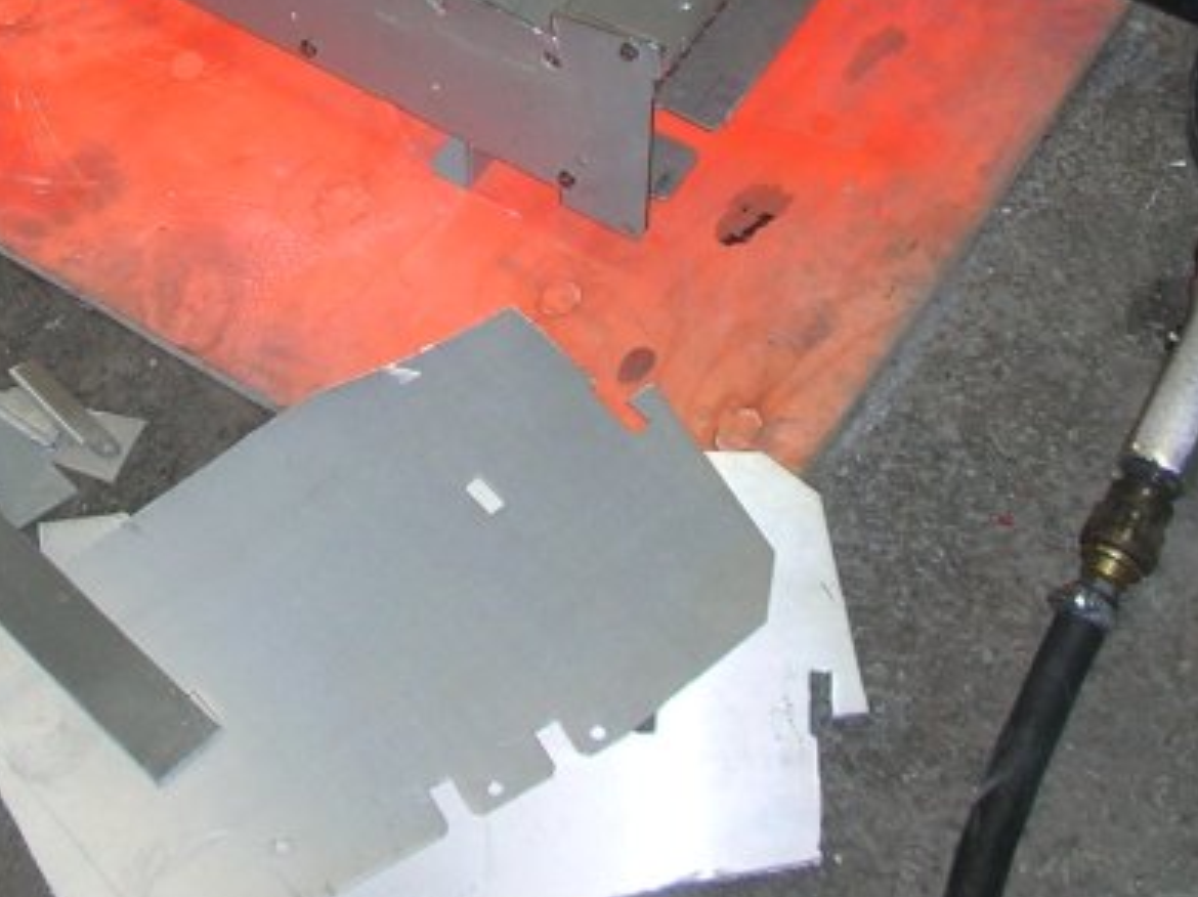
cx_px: 375
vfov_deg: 15.5
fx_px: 3182
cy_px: -184
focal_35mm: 92
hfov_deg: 21.2
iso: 57
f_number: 3
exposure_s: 1/60.1
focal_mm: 5.8
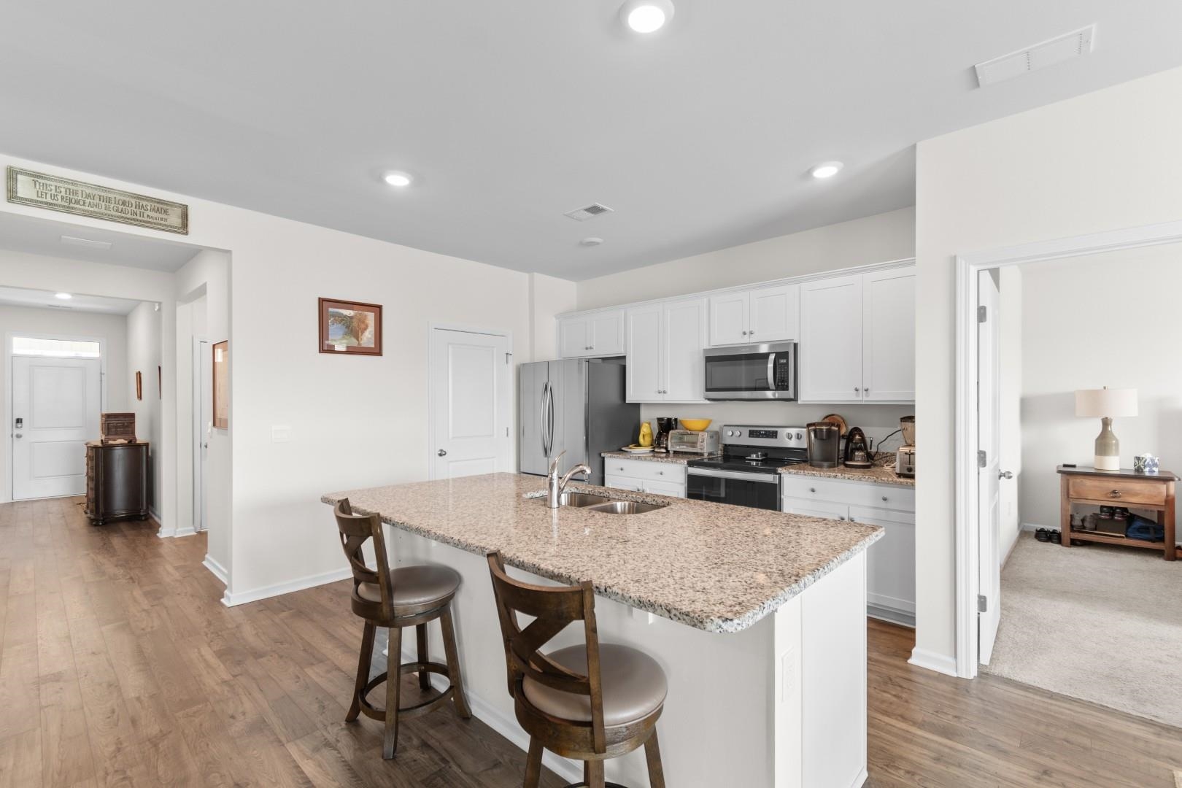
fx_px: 492
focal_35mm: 15
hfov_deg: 100.4
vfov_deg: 77.3
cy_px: 394
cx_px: 591
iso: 100
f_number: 4.5
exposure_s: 1/4
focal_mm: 10
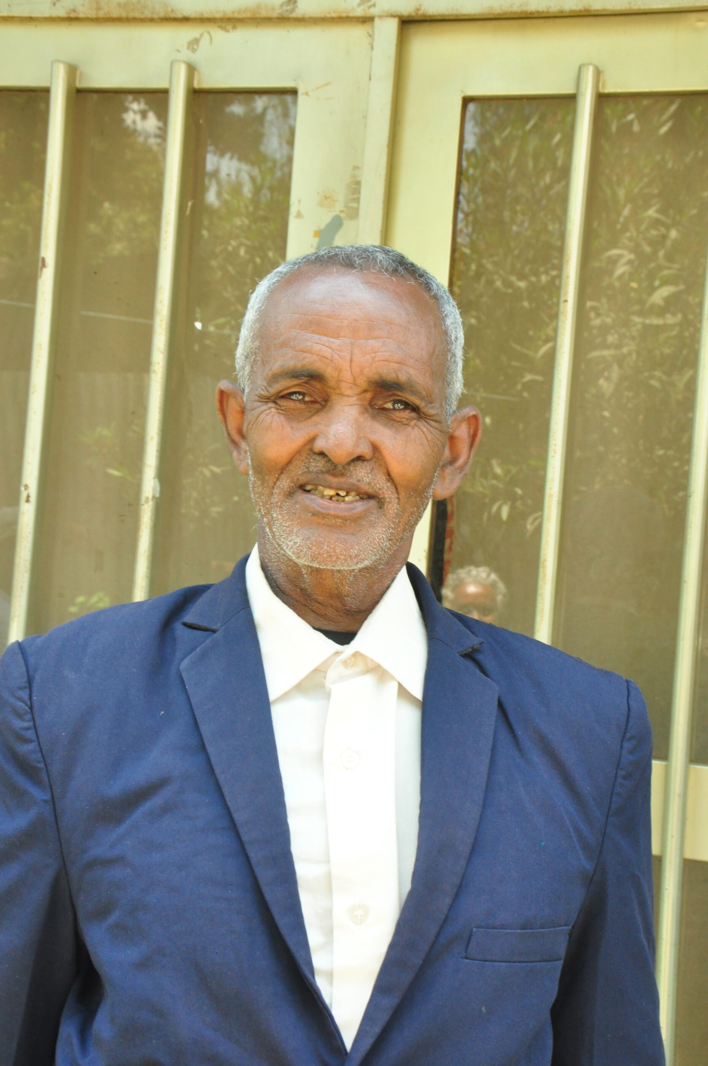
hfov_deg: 23.7
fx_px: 1686
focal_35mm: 57
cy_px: 533
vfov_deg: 35.1
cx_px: 354
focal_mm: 38
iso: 1000
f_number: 11
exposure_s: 1/100
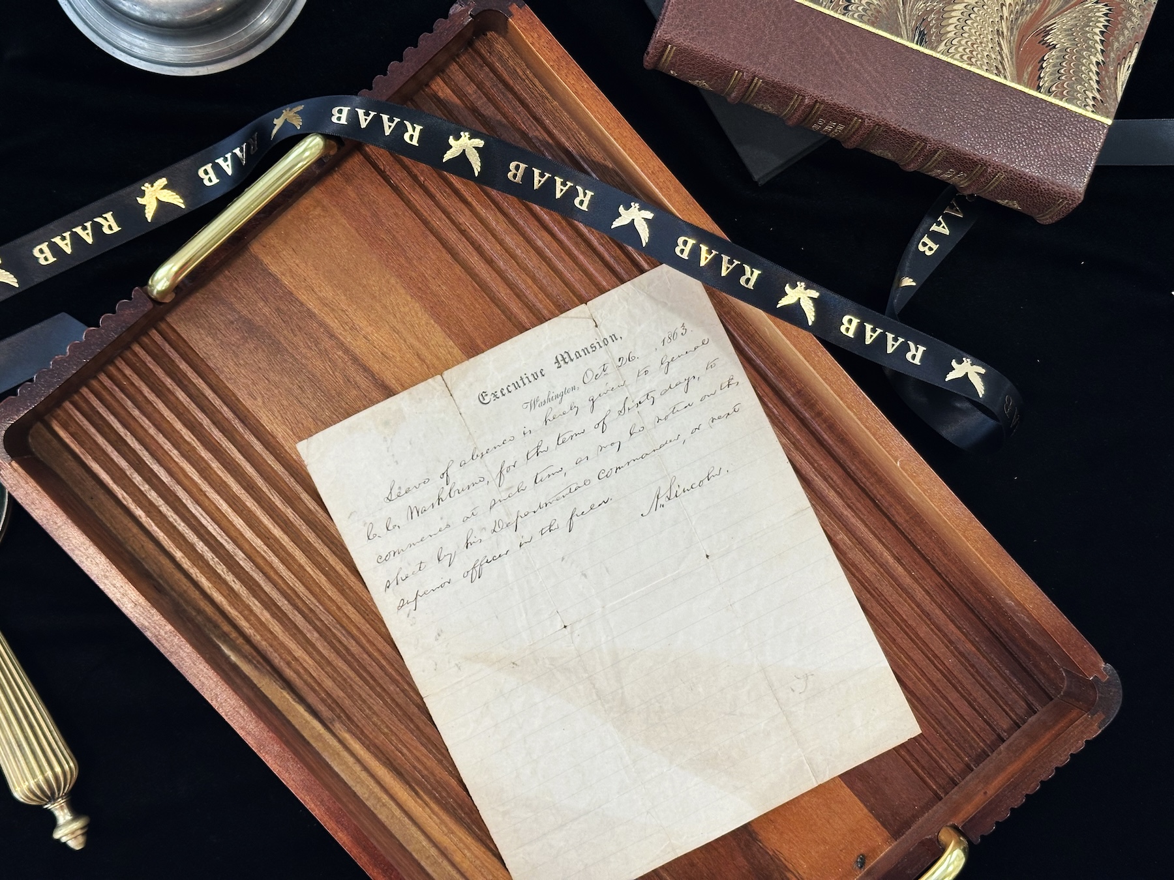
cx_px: 587
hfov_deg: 39.7
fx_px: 1628
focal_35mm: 48
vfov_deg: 30.3
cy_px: 440
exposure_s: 1/120
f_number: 1.78
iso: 80
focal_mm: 6.86
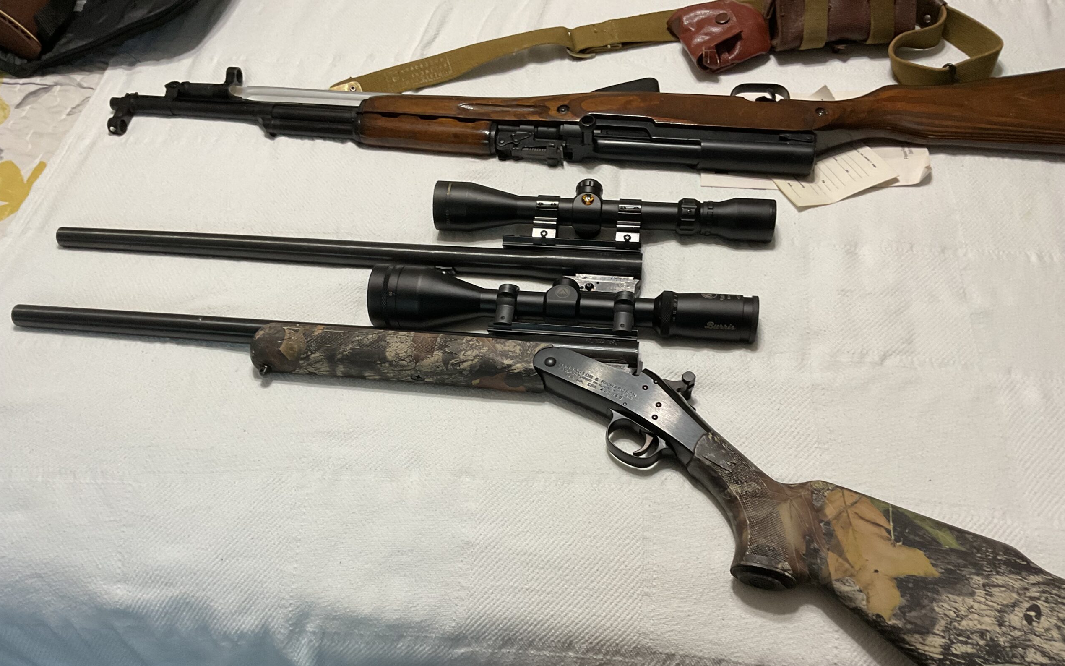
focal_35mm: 31
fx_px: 900
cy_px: 396
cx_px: 535
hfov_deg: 61.2
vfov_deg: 40.4
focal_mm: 3
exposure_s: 1/60
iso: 80
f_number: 1.8
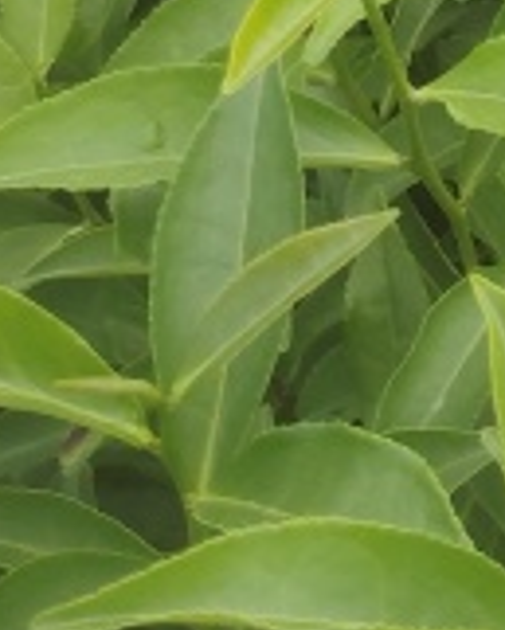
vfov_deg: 11.4
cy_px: -562
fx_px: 2893
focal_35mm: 155
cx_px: 1413
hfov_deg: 8.6
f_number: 1.75
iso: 425
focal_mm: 5.25
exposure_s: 1/900
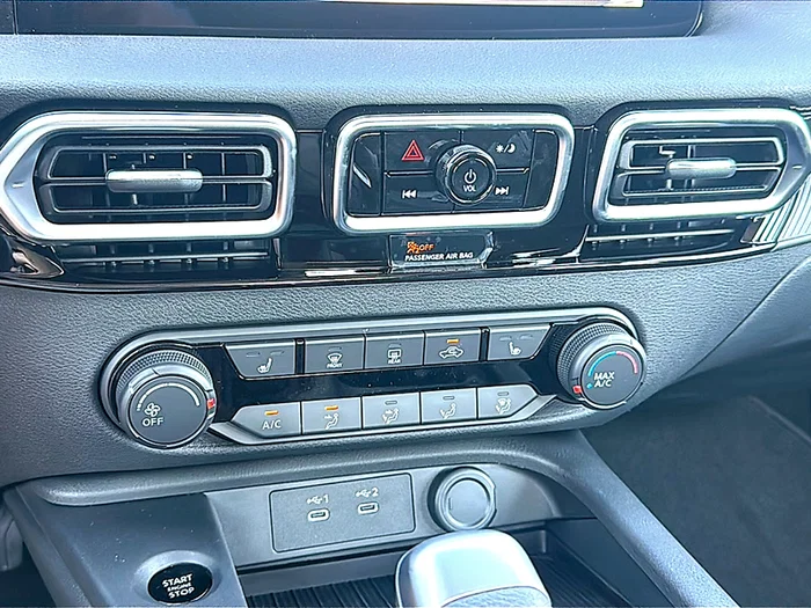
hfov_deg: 51.4
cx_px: 406
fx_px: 843
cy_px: 304
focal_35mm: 36
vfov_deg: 39.7
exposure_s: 1/83
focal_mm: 6.86
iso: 125
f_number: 1.78
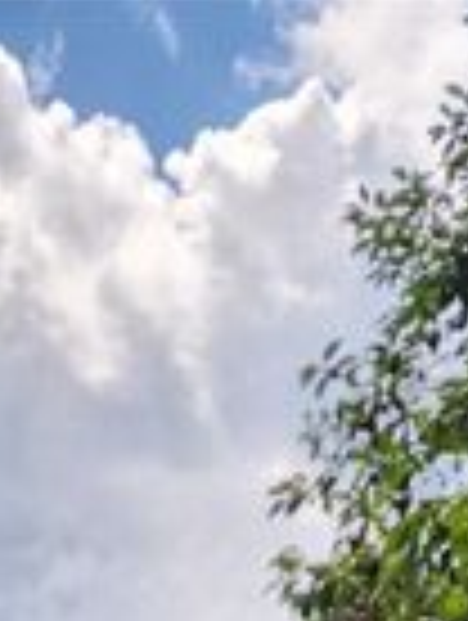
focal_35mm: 111
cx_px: -248
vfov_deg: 13.2
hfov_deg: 12.7
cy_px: 1496
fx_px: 1995
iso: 12
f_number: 1.8
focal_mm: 6.4
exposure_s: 1/445
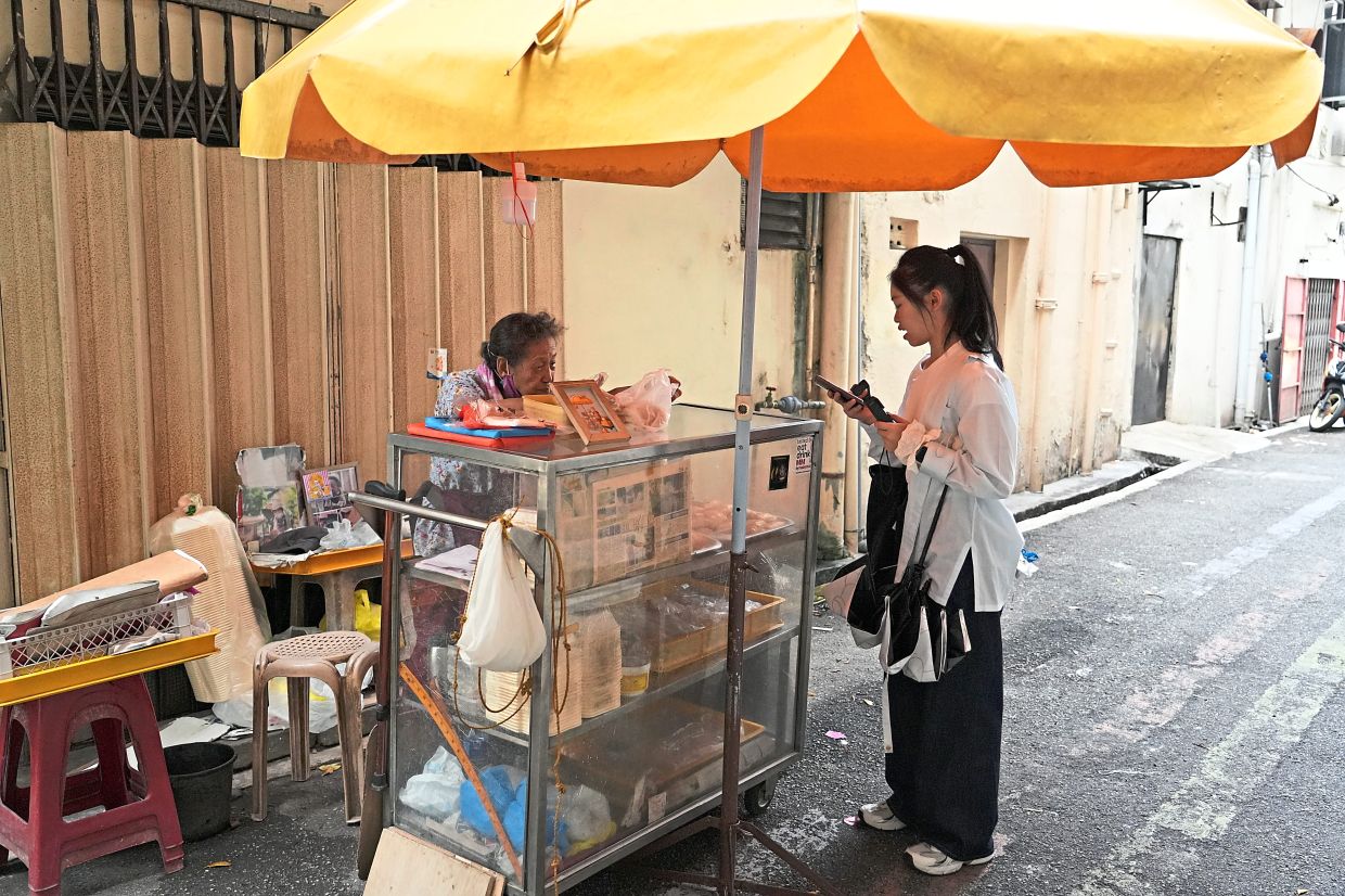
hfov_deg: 60.3
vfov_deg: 42.3
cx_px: 672
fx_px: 1158
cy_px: 448
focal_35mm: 31
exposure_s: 1/2500
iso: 5000
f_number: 4
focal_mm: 31
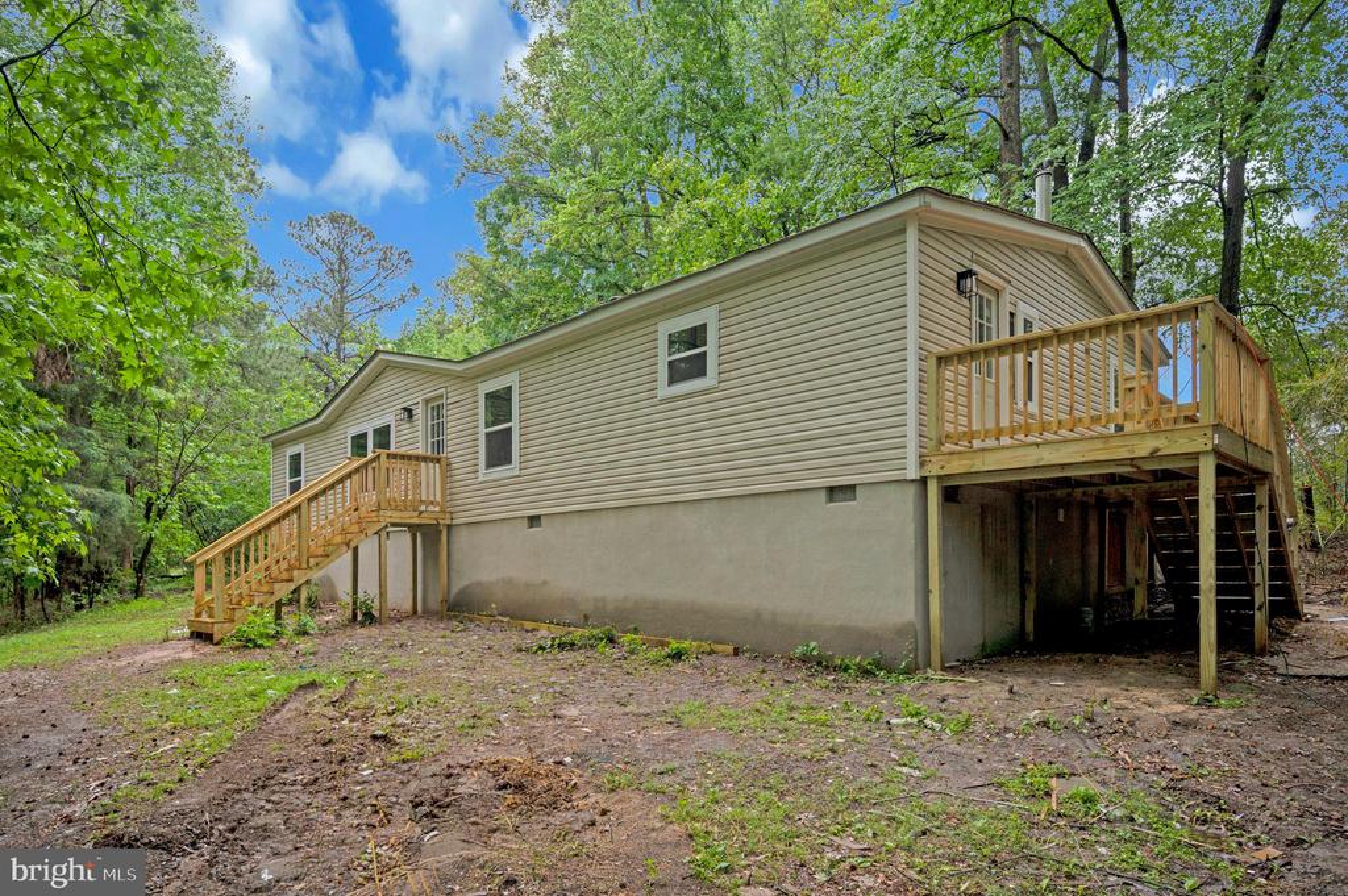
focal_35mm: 20
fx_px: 730
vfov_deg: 63.1
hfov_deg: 85.5
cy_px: 448
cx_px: 674
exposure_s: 1/250
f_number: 4.5
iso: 200
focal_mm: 19.5
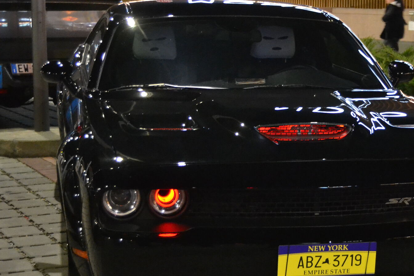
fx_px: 953
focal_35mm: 83
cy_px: 159
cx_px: 291
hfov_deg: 24.3
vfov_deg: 16.5
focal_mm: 31
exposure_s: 1/15
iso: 3200
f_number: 4.2
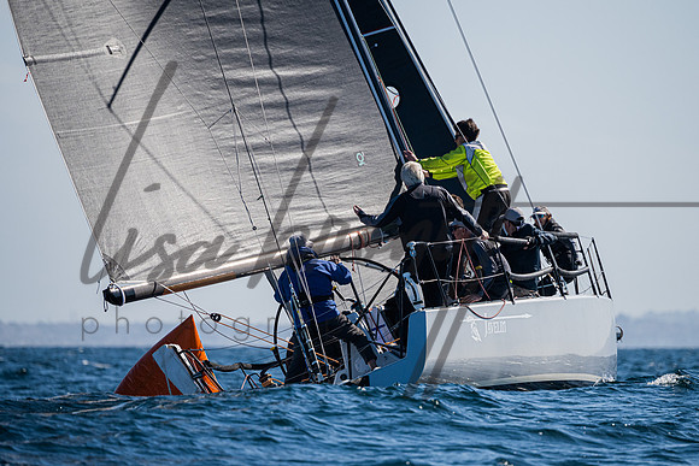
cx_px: 398
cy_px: 233
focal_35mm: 462
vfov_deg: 3.0
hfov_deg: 4.5
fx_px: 8978
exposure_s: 1/4000
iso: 400
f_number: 5.6
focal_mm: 380
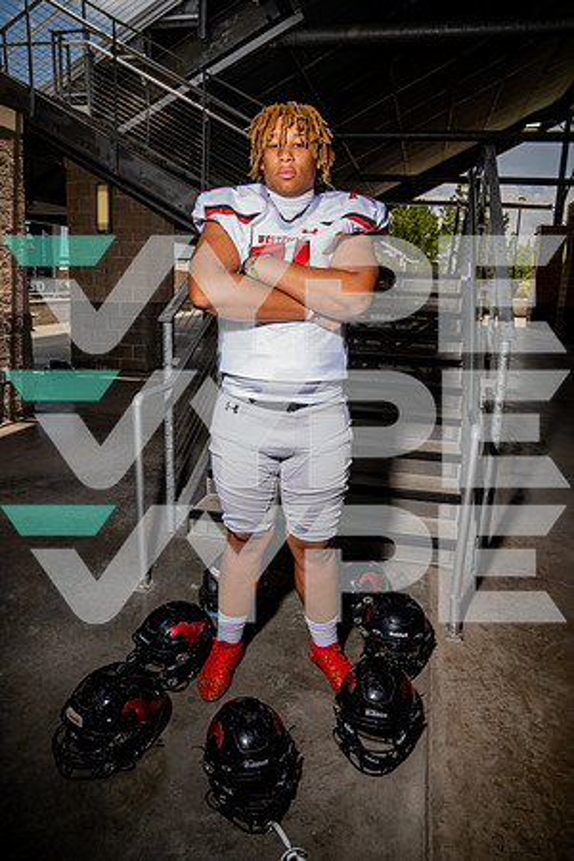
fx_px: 574
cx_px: 287
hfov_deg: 53.1
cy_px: 430
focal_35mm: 24
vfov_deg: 73.7
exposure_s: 1/250
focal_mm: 24
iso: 100
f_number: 8
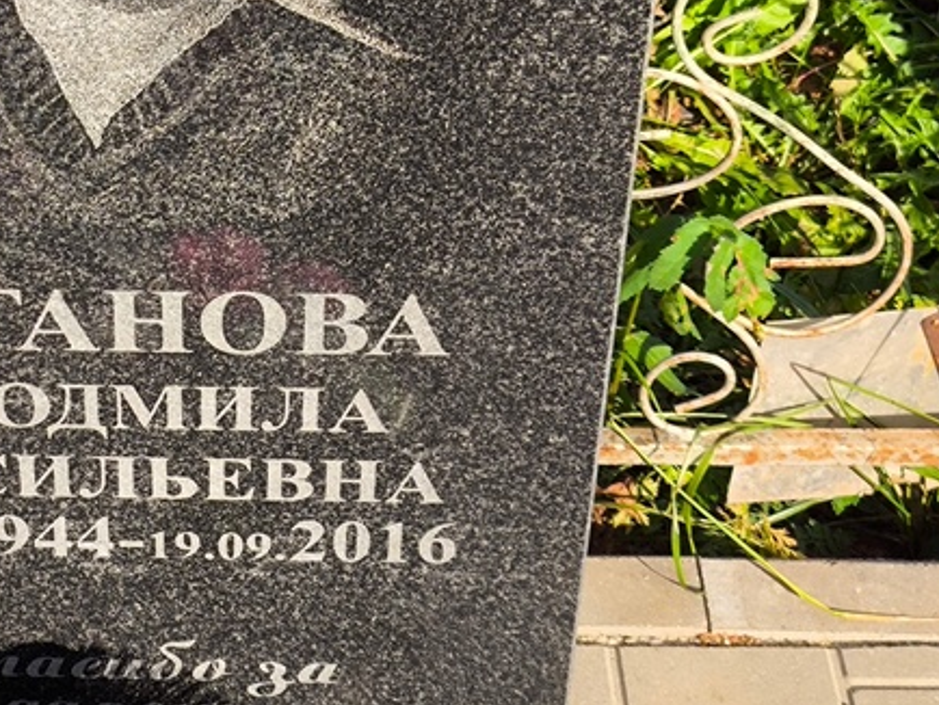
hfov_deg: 21.0
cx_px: 140
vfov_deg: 16.0
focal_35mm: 92
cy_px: 227
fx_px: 2497
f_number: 1.7
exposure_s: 1/811
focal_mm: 4.71
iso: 50
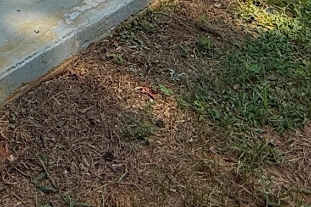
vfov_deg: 12.7
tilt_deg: +2.1
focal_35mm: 79
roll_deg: +0.5
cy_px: -312
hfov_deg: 23.7
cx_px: -48
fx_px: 682
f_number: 2.2
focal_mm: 2.22
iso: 64
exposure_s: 1/436
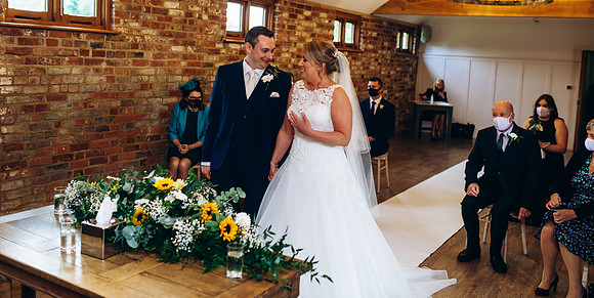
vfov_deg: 28.8
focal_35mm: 38
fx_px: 577
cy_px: 100
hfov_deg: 54.4
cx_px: 297
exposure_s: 1/100
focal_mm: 35
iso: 160
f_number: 2.5
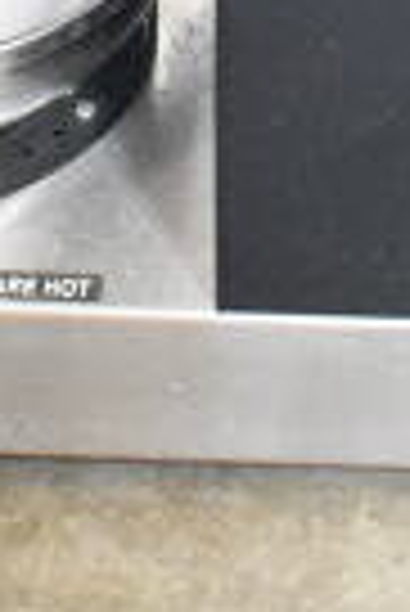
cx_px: 275
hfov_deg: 6.8
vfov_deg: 9.5
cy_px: -662
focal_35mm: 201
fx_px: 3425
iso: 4500
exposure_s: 1/30
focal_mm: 20
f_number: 3.5
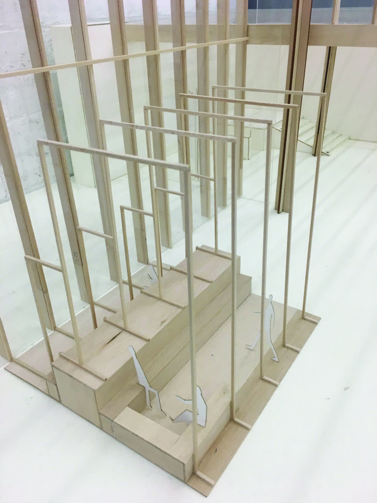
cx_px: 188
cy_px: 252
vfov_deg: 61.7
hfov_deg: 48.2
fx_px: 421
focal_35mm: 29
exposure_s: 1/30
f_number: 2.2
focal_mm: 4.15
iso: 25
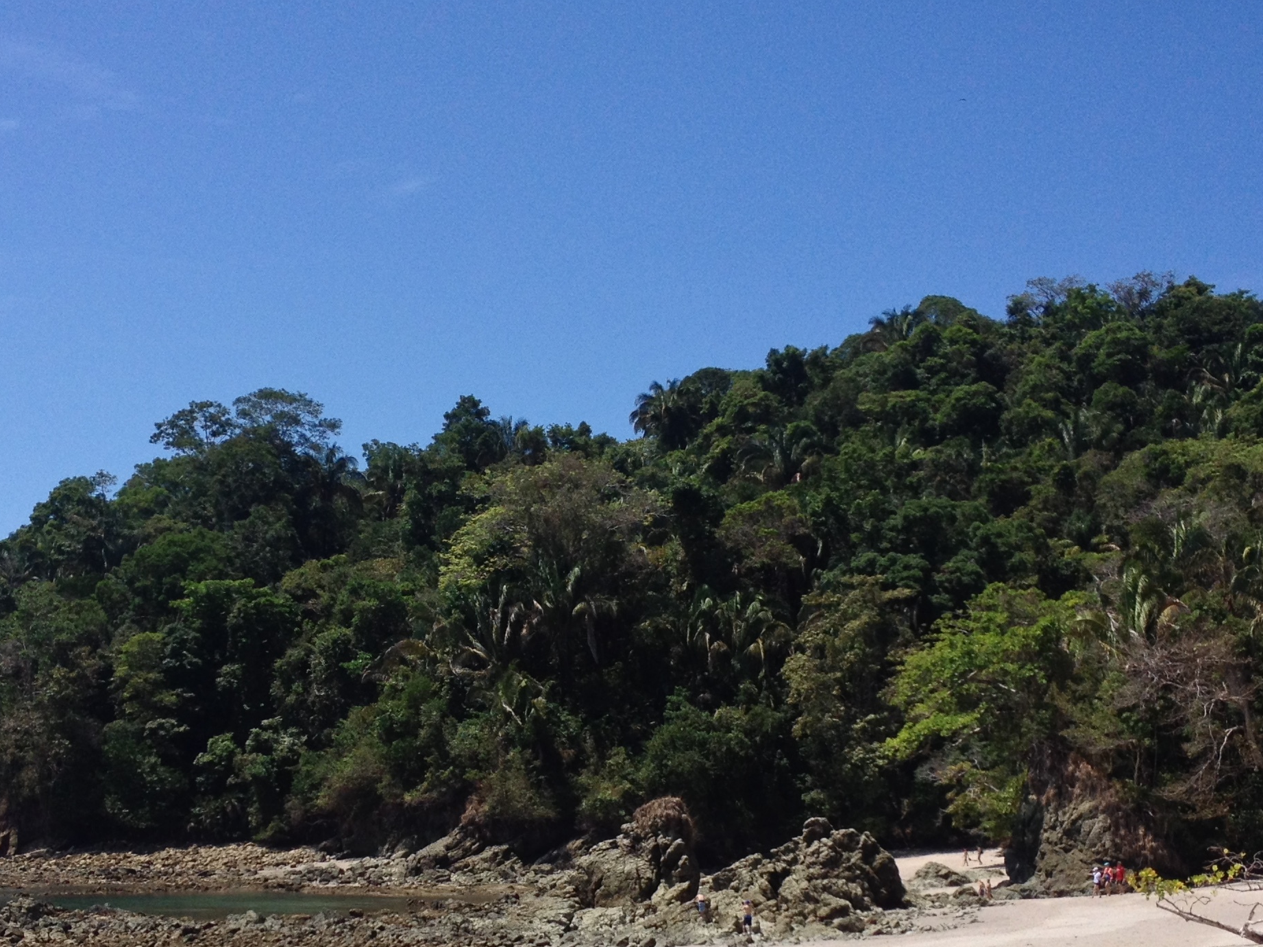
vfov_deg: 23.5
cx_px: 585
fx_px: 2262
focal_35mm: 62
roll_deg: +0.0
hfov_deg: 31.2
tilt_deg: +0.2
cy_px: 680
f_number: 2.4
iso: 50
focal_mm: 4.28
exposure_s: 1/2632
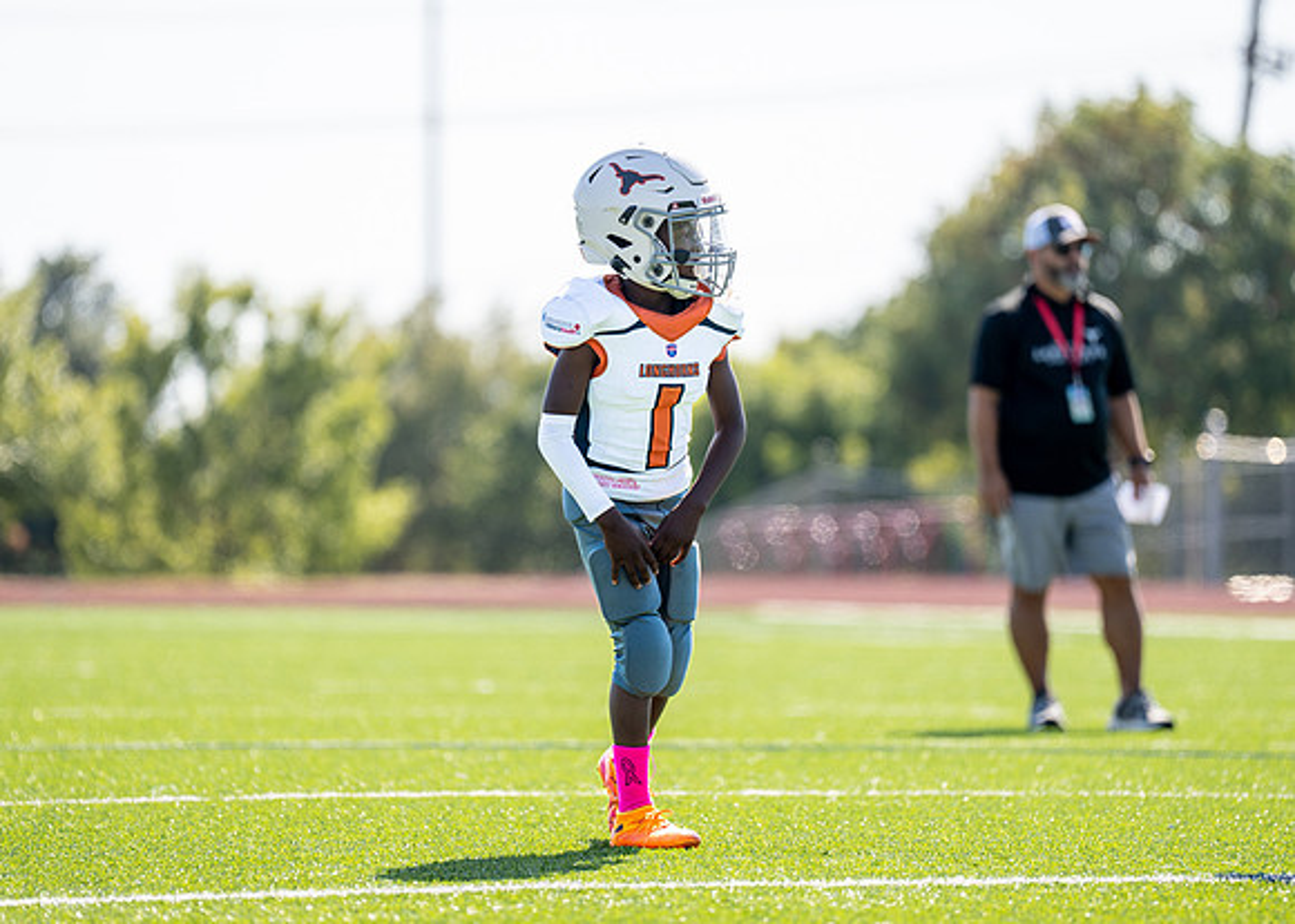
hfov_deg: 8.6
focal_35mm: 235
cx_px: 652
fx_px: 8629
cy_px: 477
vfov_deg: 6.1
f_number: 2.8
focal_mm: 200
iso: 100
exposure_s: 1/1250
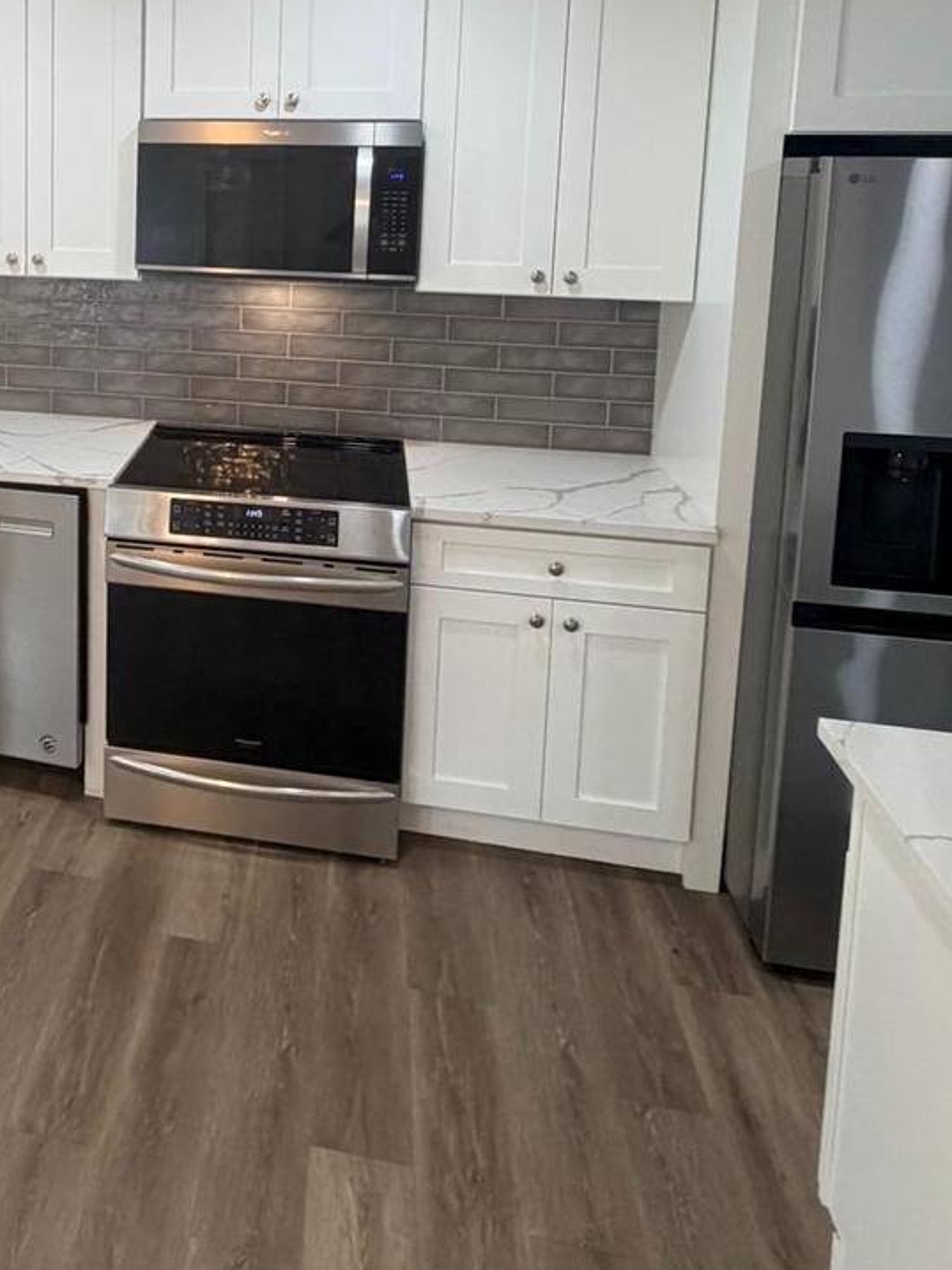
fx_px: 1100
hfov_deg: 43.0
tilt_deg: -7.2
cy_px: 294
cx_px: 104
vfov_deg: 56.5
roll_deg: -0.8
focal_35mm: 30
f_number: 2.2
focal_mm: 2.22
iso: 250
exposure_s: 1/120
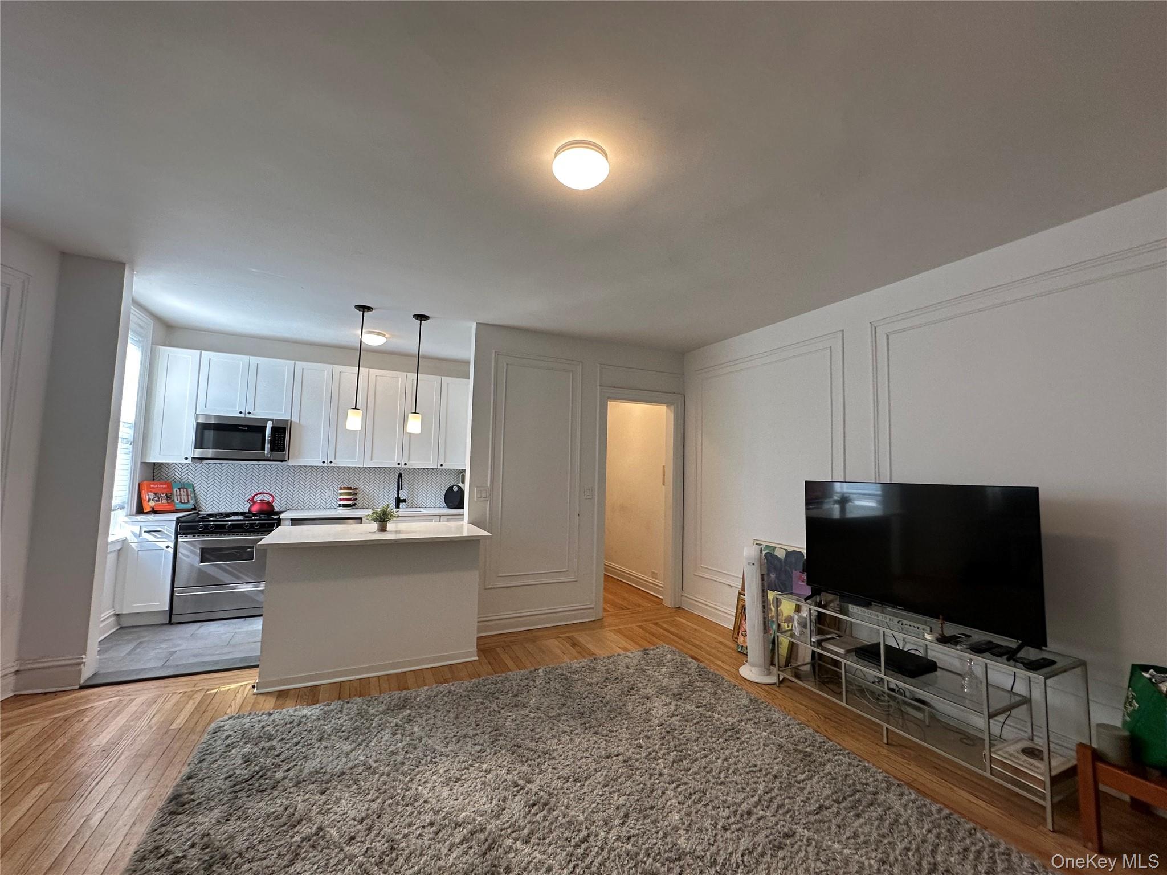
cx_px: 584
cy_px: 438
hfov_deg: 102.1
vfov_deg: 85.7
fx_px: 472
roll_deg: -1.6
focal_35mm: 14
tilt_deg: +3.9
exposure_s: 1/120
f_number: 2.2
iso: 160
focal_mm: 2.22
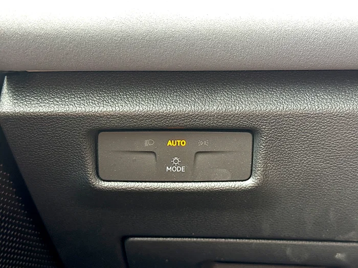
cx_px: 179
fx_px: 496
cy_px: 134
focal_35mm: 48
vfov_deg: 30.3
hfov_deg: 39.7
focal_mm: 6.86
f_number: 1.78
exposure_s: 1/60
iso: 100
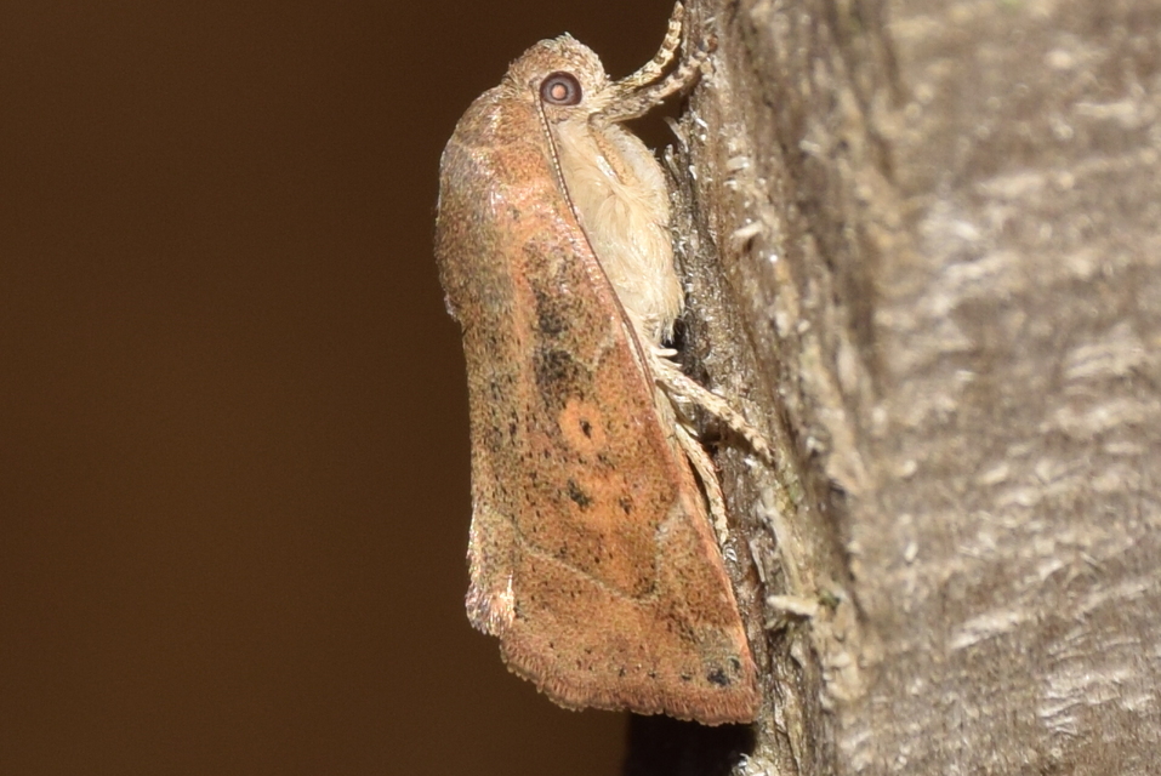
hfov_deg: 9.8
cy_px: 388
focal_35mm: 210
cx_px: 580
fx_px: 6779
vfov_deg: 6.6
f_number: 13
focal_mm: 140
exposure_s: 1/160
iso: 100
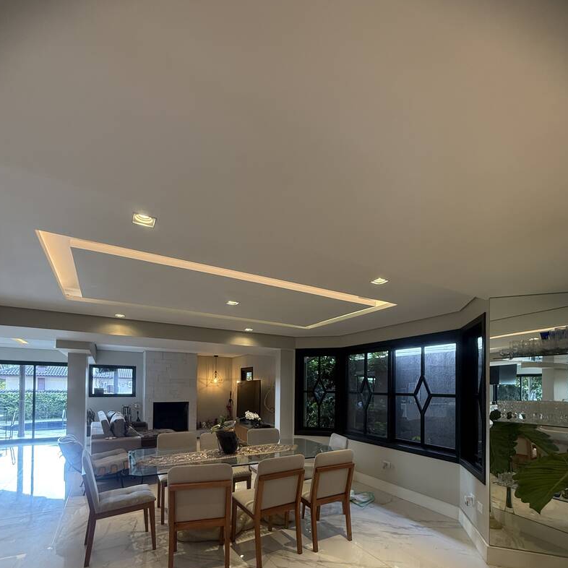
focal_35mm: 17
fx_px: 316
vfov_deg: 80.8
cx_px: 285
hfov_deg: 84.0
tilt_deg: +0.0
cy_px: 384
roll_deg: -2.3
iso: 250
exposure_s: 1/60
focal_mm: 2.22
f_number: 2.2
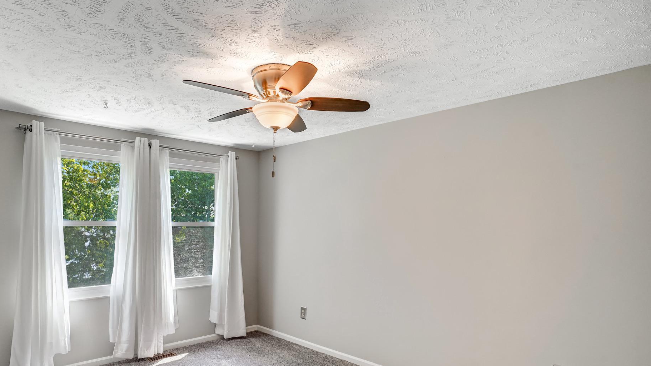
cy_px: 235
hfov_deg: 86.4
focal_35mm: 20
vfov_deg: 55.0
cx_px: 296
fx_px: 345
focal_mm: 17
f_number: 8
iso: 1250
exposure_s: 1/20
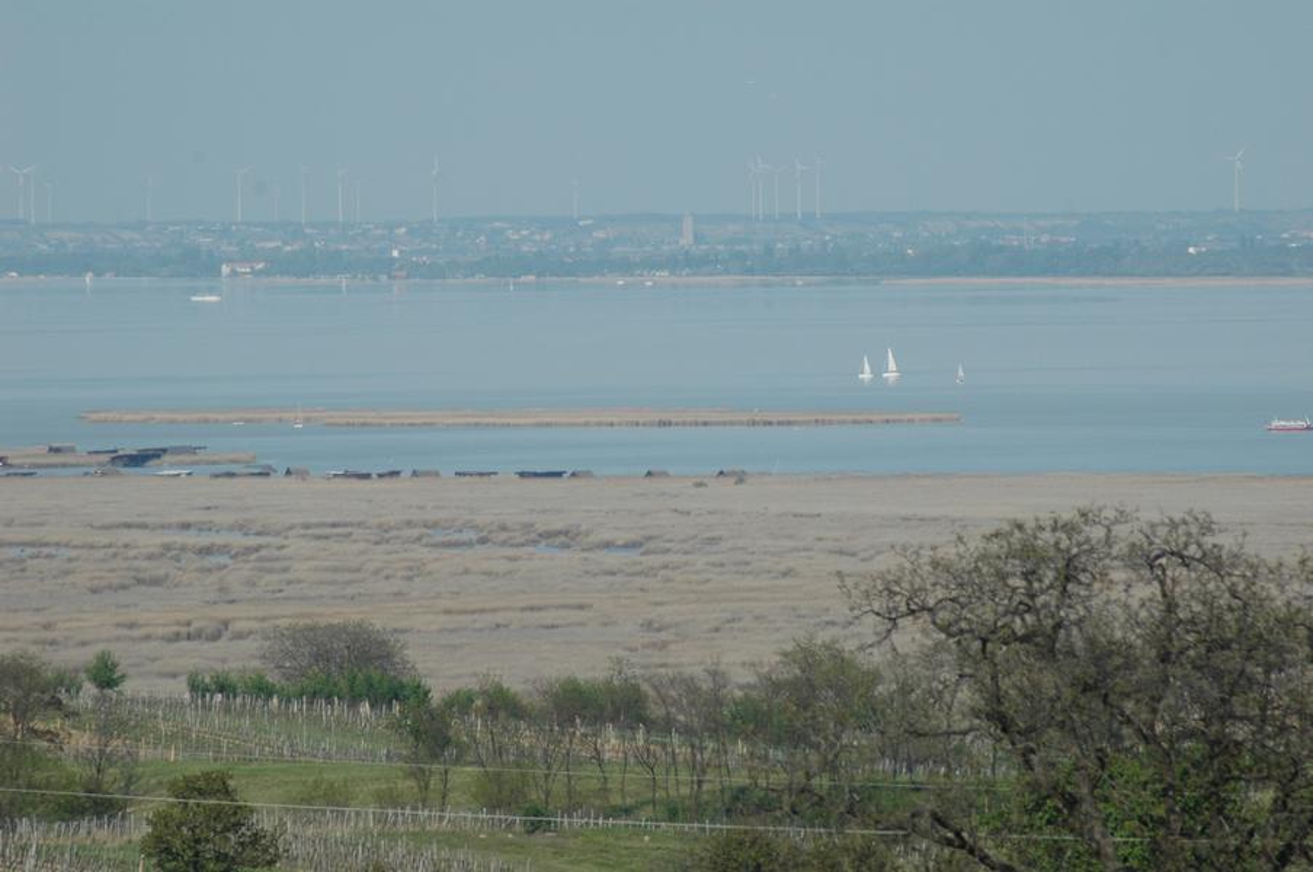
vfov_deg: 3.0
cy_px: 436
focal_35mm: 450
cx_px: 656
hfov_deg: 4.6
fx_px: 16394
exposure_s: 1/1000
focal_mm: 300
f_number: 8
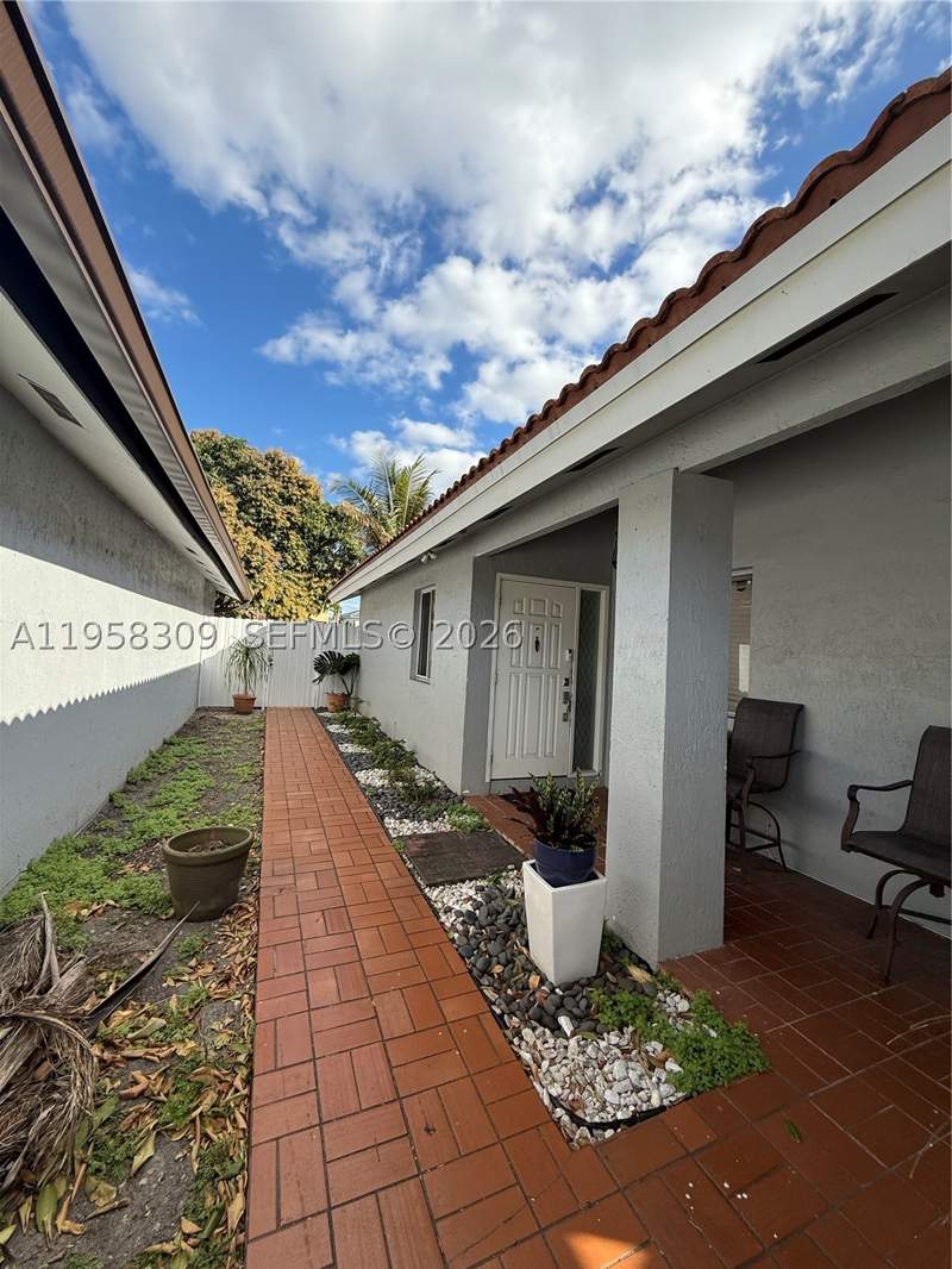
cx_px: 476
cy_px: 634
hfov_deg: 85.7
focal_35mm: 14
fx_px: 513
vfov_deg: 102.1
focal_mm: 2.22
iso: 64
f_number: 2.2
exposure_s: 1/1001
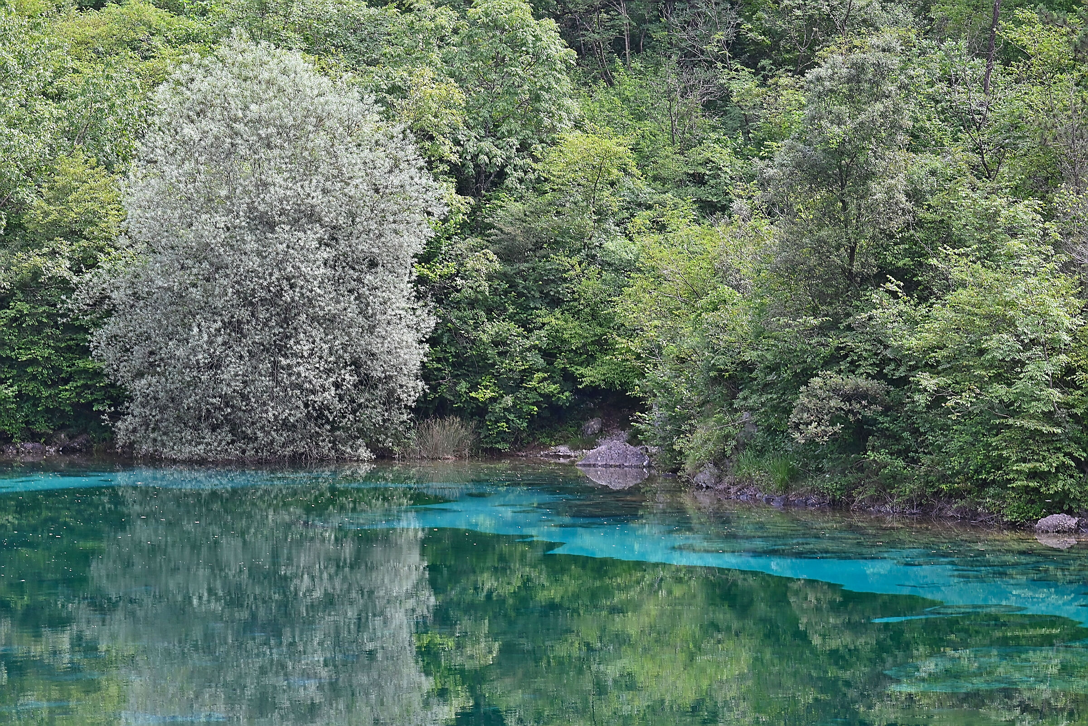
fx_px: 4535
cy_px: 363
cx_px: 544
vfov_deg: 9.2
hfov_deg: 13.7
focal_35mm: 150
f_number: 13
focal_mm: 150
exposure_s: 1/125
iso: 800
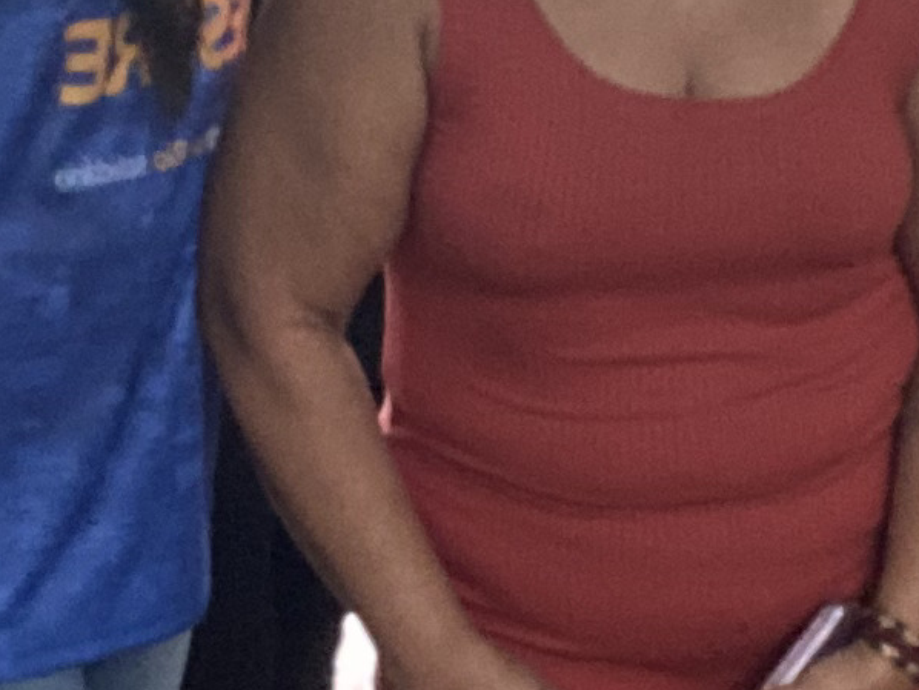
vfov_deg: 9.6
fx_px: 4117
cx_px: 523
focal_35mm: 155
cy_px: 463
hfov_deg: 12.7
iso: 250
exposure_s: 1/40
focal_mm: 2.71
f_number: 2.2
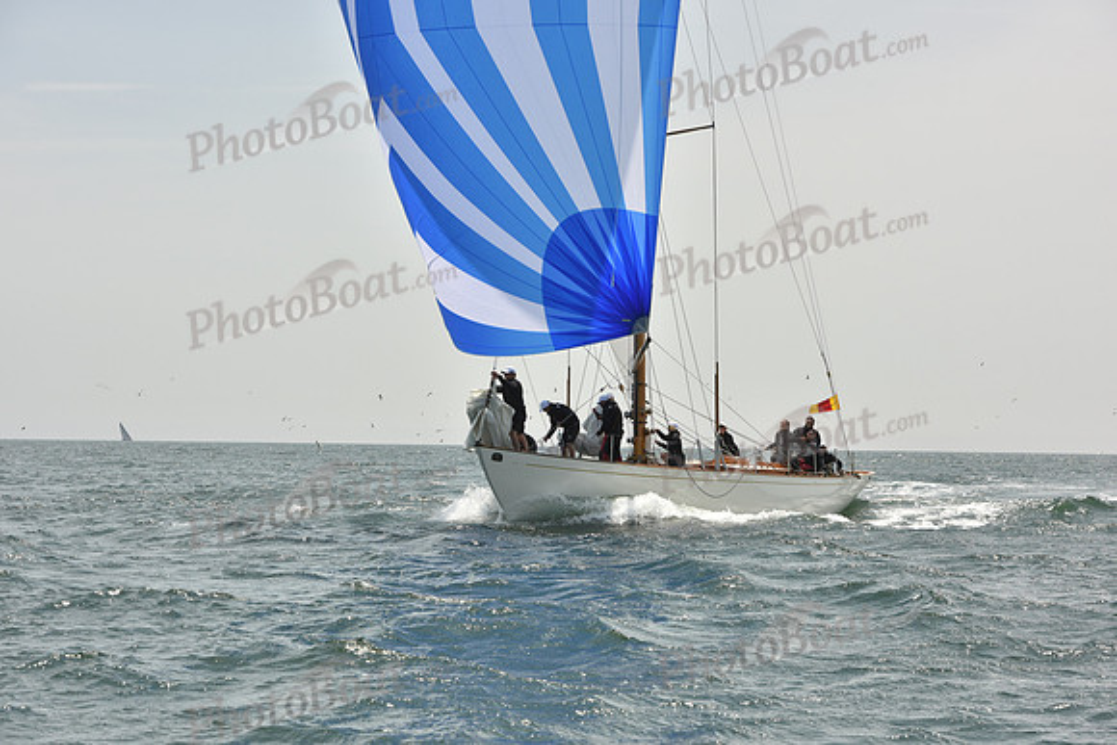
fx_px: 2172
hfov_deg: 28.8
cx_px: 558
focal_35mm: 70
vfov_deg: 19.5
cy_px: 372
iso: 400
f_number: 9
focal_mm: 70
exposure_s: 1/1600
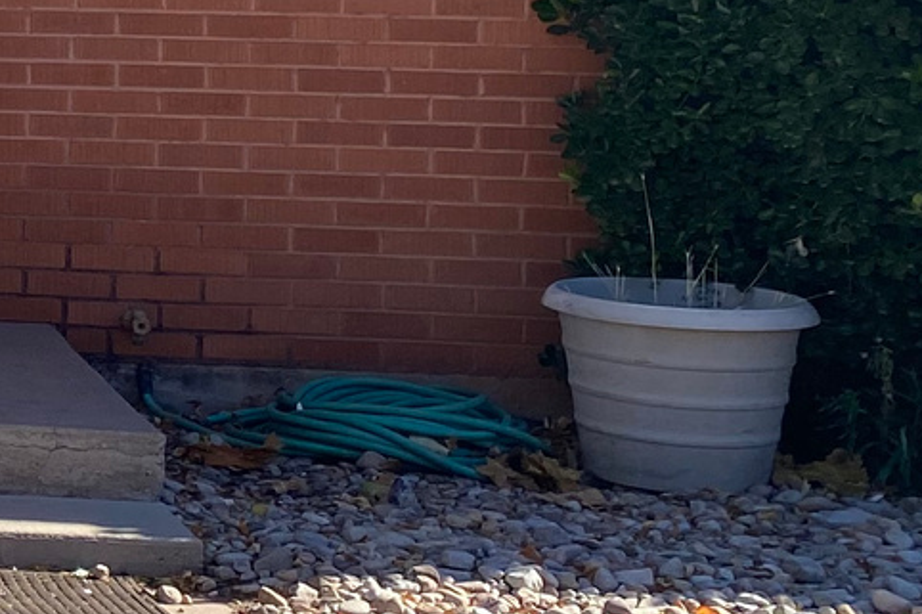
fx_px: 2944
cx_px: -1025
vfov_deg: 11.7
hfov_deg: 14.3
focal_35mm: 115
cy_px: -111
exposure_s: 1/1504
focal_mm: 4.25
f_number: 1.8
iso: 32
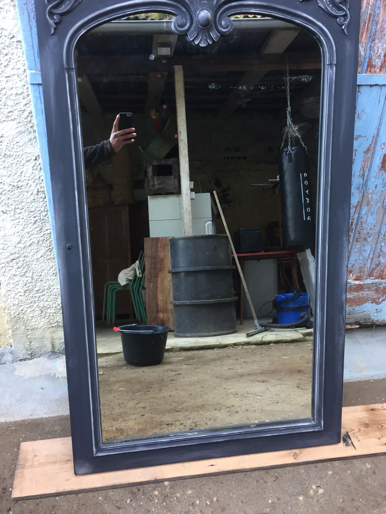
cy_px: 226
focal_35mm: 33
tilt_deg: -32.6
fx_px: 491
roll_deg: -4.5
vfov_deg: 55.2
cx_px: 216
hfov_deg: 42.9
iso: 50
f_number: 2.2
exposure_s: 1/33
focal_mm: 4.15
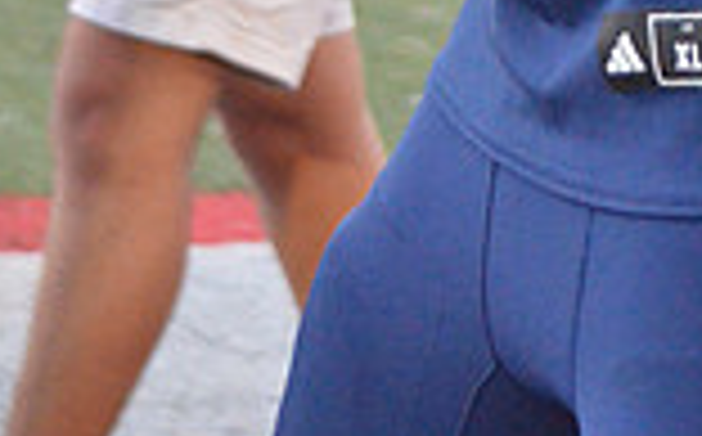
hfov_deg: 6.7
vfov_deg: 4.1
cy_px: -755
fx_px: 5978
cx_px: 531
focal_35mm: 313
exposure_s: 1/500
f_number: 4.5
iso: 4000
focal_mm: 55
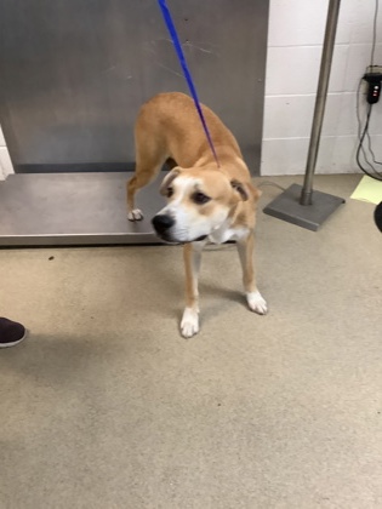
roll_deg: +3.2
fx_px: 456
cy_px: 254
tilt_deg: -36.1
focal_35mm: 31
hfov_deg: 45.4
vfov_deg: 58.4
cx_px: 191
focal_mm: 3.3
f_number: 2.4
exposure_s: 1/40
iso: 250
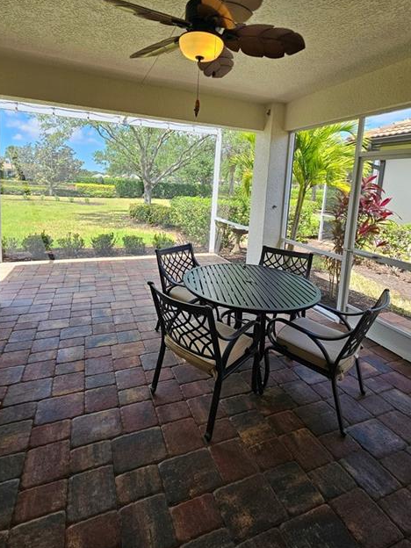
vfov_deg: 93.3
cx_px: 186
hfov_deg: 77.9
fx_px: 253
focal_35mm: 16
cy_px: 220
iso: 64
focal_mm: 2.2
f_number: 2.2
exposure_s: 1/275
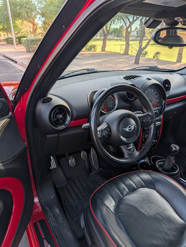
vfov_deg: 71.5
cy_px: 124
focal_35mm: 24
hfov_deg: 56.9
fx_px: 172
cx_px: 93
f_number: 1.68
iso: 23
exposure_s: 1/2193
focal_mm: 6.9
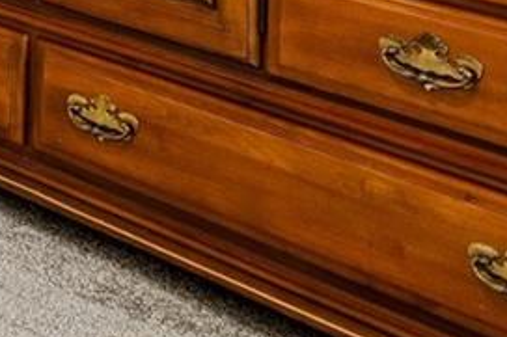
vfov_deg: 11.4
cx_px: -863
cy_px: -464
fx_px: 1407
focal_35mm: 100
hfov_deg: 12.7
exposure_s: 1/5
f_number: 9
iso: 400
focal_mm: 17
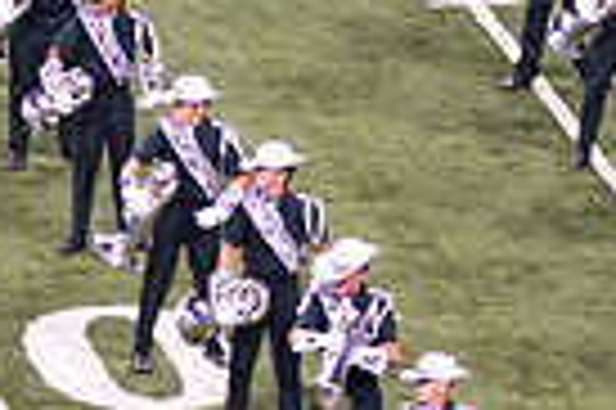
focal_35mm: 741
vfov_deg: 1.9
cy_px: 155
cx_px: 205
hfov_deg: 2.8
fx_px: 12664
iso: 1100
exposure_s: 1/320
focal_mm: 92
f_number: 4.5
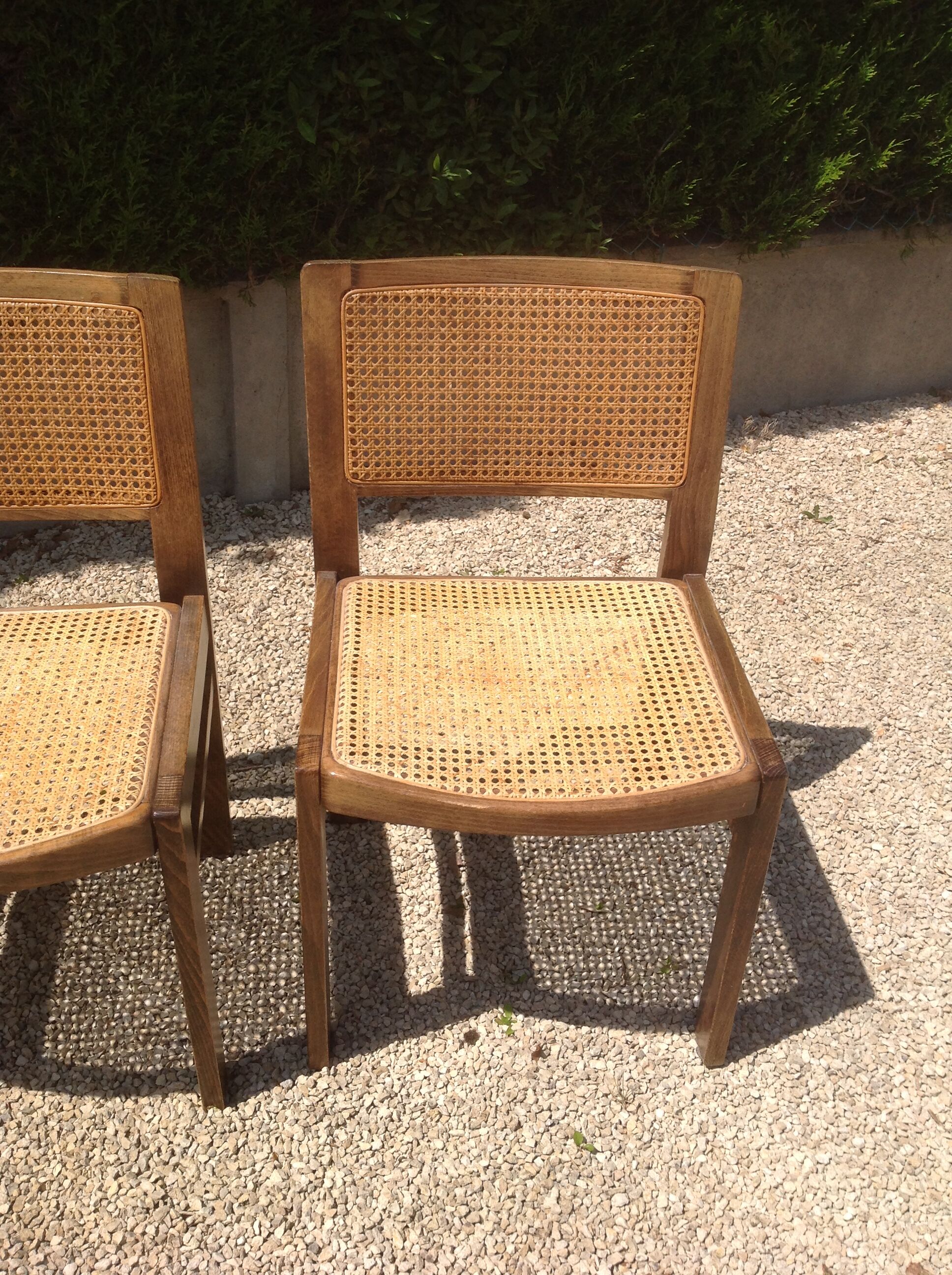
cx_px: 476
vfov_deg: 52.7
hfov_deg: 40.6
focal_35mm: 35
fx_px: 1287
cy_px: 638
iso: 50
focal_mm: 4.28
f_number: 2.4
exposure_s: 1/2160
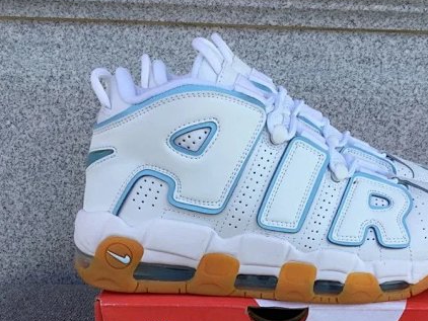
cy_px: 236
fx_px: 581
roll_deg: -1.5
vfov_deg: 30.5
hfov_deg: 40.1
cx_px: 273
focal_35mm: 47
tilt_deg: -17.2
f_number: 2.4
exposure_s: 1/386
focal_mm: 3.3
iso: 25
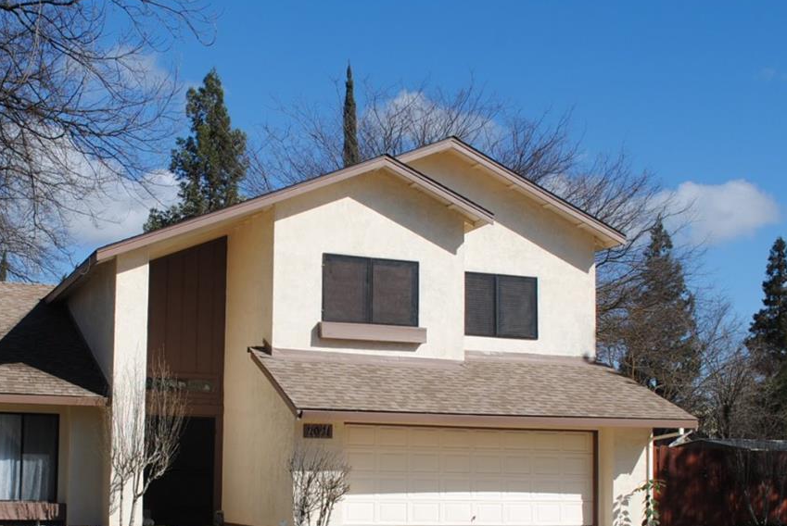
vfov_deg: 25.4
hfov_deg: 37.3
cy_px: 367
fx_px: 1160
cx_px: 304
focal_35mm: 53
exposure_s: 1/320
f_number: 9
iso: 100
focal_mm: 20
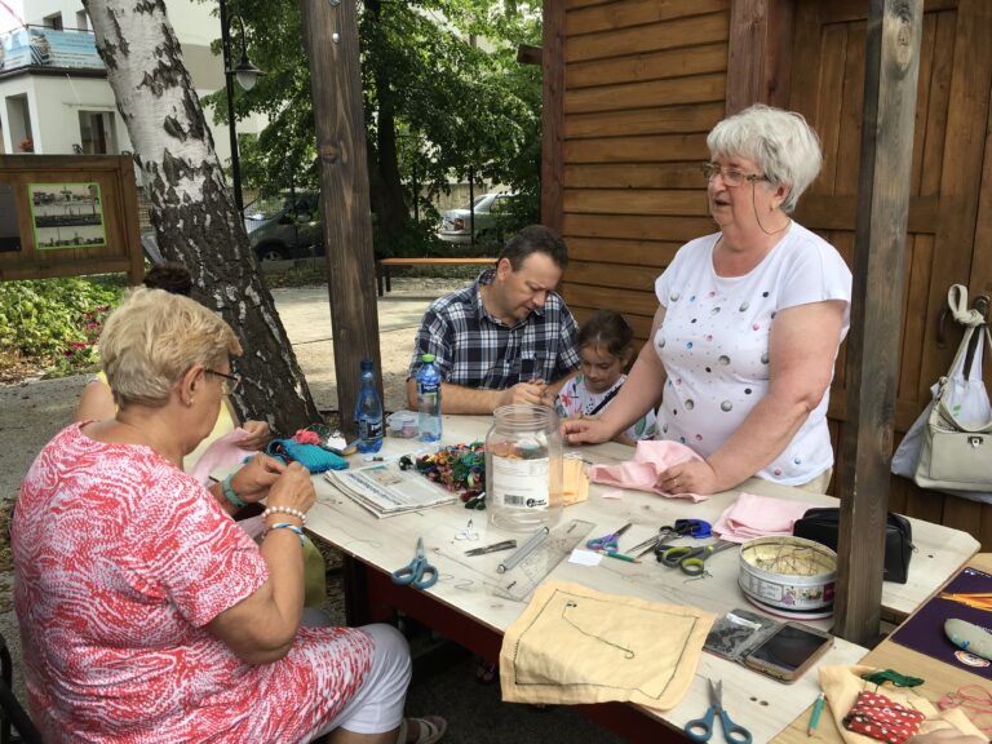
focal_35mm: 29
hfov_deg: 61.7
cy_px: 372
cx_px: 496
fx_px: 831
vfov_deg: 48.2
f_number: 2.2
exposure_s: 1/218
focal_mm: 4.15
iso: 25
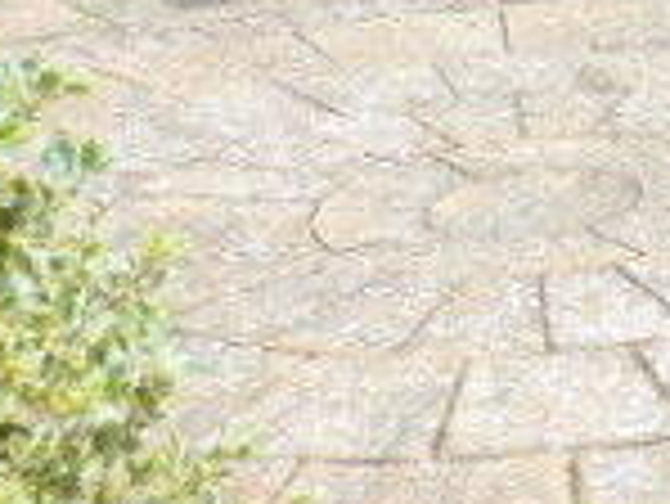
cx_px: 1027
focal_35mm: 137
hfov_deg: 13.5
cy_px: -322
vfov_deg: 10.4
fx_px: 2654
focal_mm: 5.7
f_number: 4
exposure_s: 1/400
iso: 80
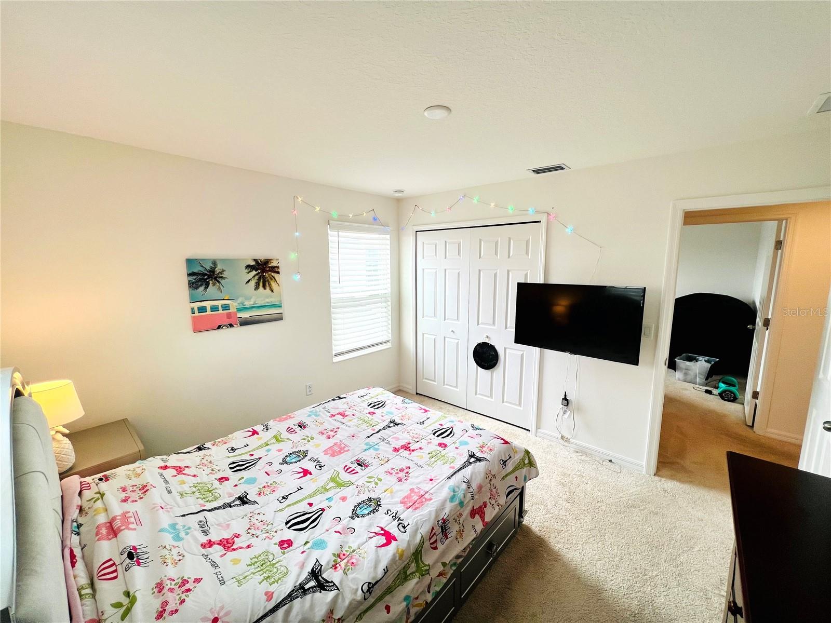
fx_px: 312
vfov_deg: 89.9
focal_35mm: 13
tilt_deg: -8.0
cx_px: 416
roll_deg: +0.7
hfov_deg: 106.2
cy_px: 312
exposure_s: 1/120
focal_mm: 1.57
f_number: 1.8
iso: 40
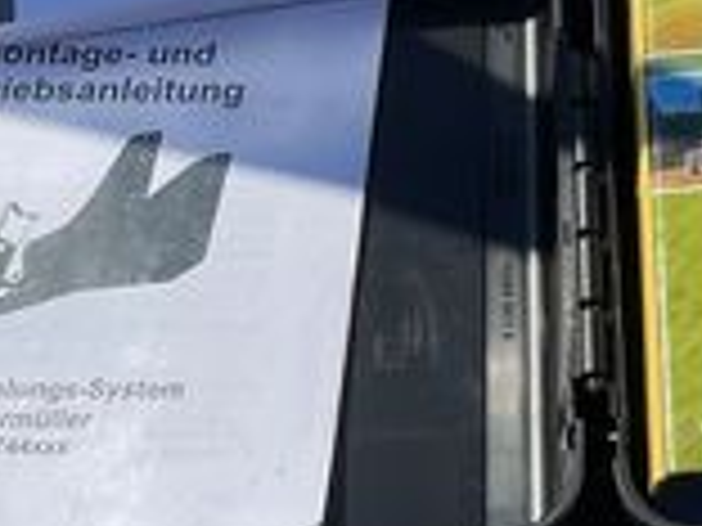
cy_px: -99
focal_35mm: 102
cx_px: 646
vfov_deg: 14.1
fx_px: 2069
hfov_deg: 18.9
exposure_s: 1/3534
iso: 16
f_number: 1.8
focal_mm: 3
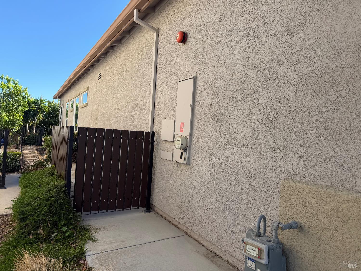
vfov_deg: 56.8
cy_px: 136
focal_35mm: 24
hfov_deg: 71.6
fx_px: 250
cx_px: 180
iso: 80
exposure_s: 1/1812
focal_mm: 6.76
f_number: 1.78
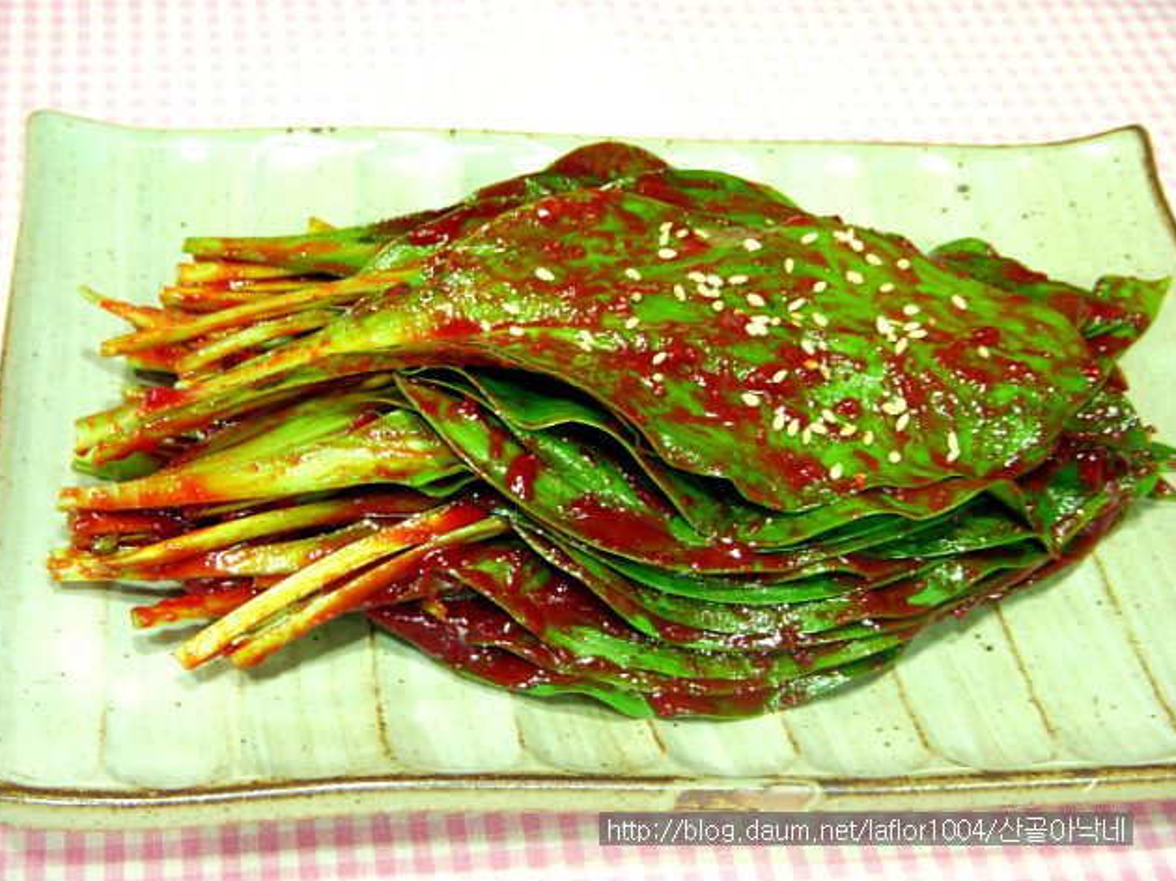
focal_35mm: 67
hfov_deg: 29.0
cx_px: 584
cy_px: 445
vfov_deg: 21.9
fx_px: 2275
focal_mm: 11
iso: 400
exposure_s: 1/5
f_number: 3.7
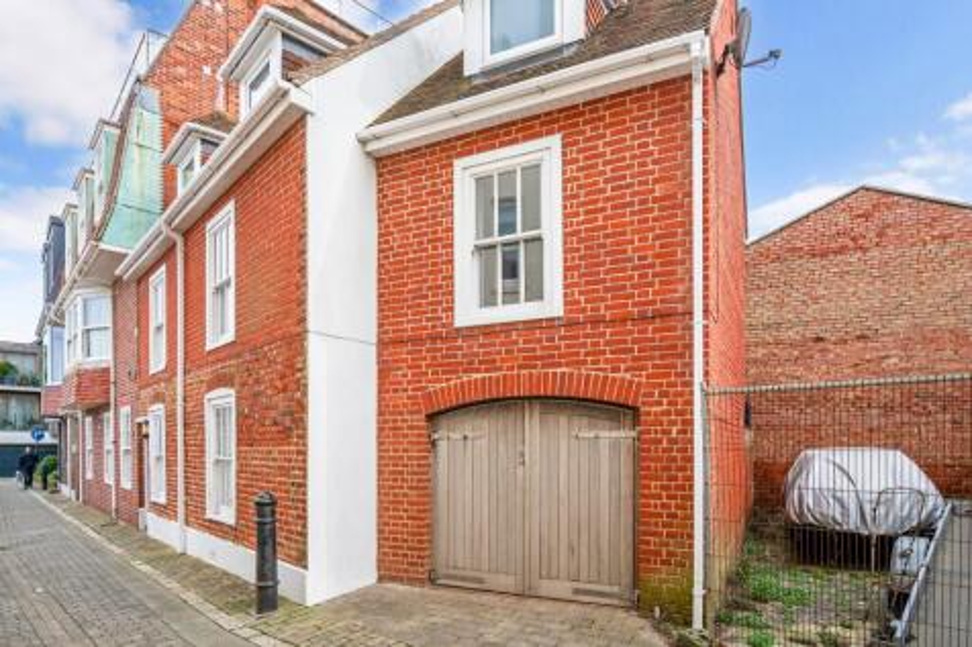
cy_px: 324
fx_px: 513
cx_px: 486
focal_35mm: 19
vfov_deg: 64.5
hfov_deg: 86.9
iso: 200
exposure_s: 1/320
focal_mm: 19
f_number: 8
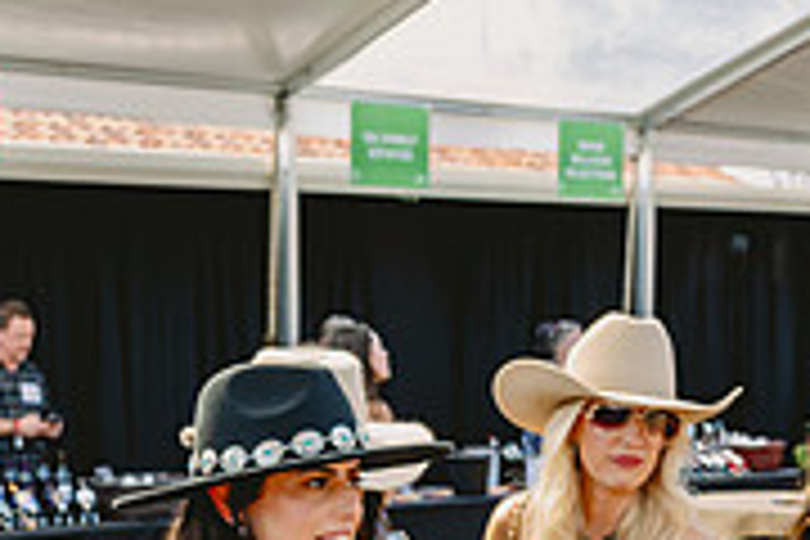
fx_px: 2070
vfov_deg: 14.3
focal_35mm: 92
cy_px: 682
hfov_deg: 22.1
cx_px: 382
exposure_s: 1/400
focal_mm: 28.5
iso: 640
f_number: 4.5
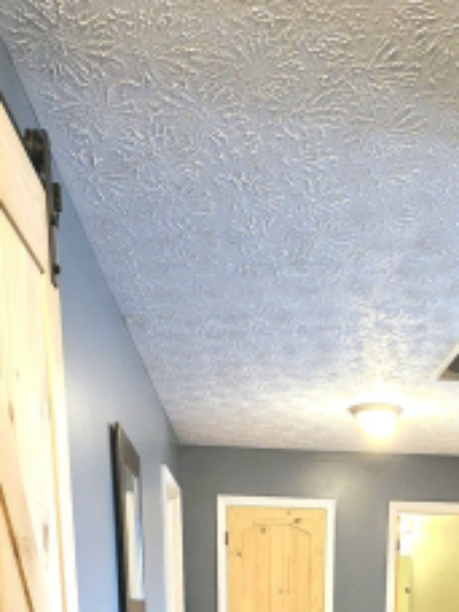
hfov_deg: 37.0
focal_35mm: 38
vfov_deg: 35.8
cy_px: 766
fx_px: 672
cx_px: 336
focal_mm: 2.2
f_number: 2.2
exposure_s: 1/24
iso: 640
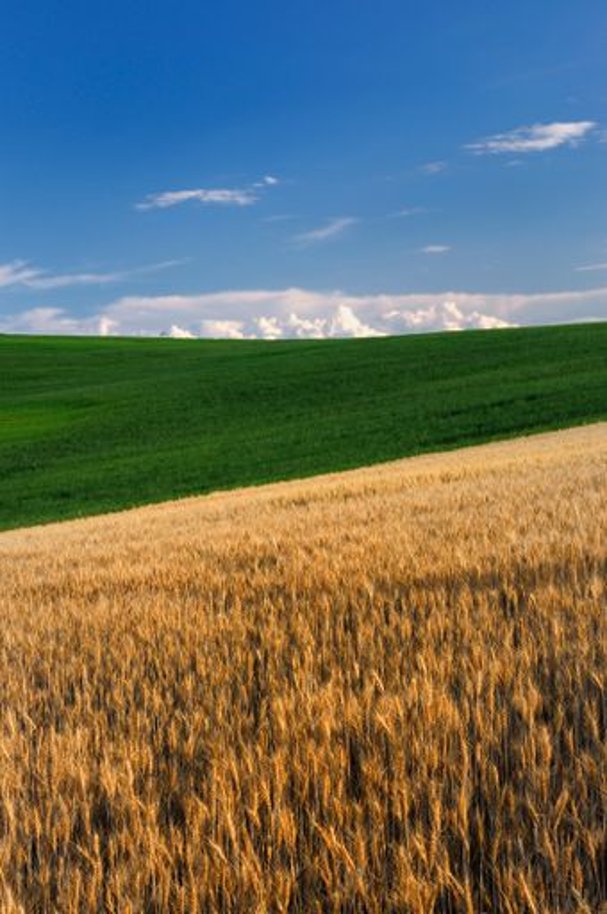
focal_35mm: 60
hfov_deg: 22.6
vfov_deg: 33.4
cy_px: 457
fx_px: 1522
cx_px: 304
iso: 200
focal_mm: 40
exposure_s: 1/40
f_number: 11
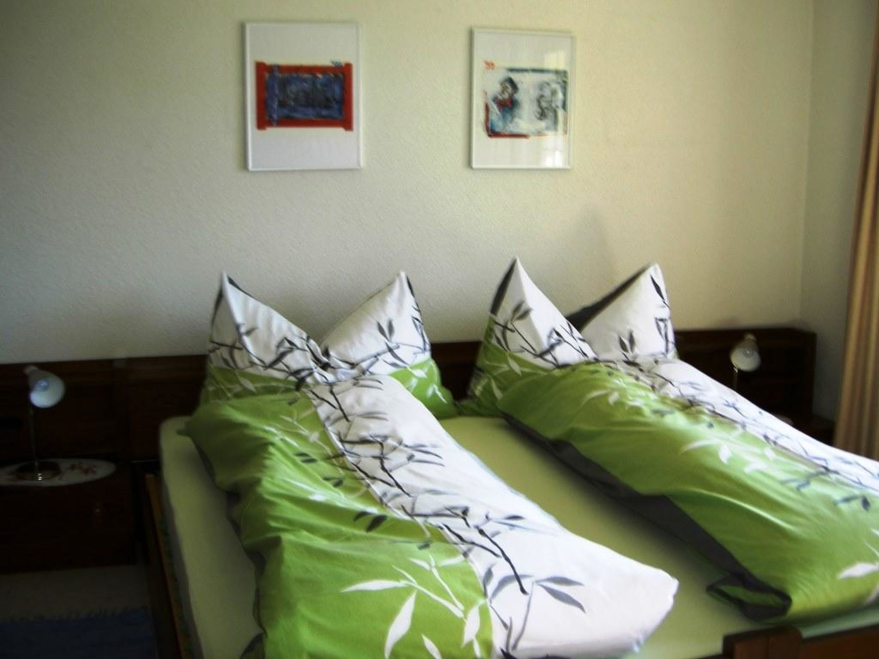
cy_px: 330
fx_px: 990
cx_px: 440
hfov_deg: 47.9
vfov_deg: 36.8
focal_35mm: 39
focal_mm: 8
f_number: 2.8
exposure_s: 1/30
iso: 50
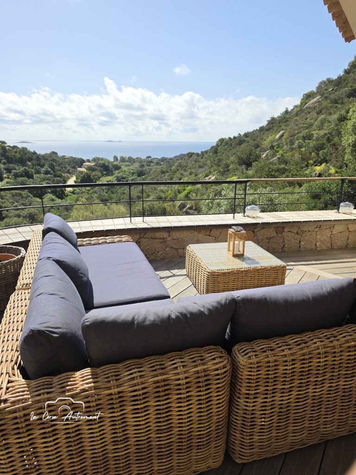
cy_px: 238
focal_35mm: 23
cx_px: 178
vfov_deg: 73.9
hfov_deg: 58.9
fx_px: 315
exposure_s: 1/7939
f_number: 1.4
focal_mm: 6.5
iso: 40
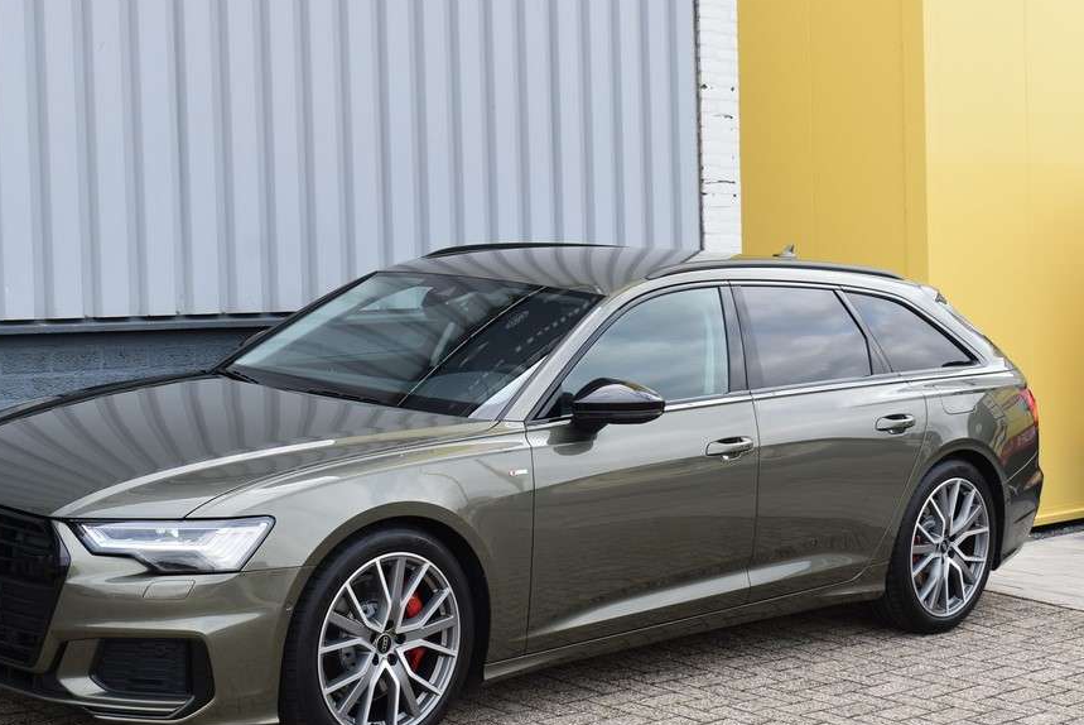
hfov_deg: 32.0
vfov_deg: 21.7
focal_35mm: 63
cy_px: 383
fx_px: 1886
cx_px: 448
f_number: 8
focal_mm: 35
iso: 320
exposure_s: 1/250
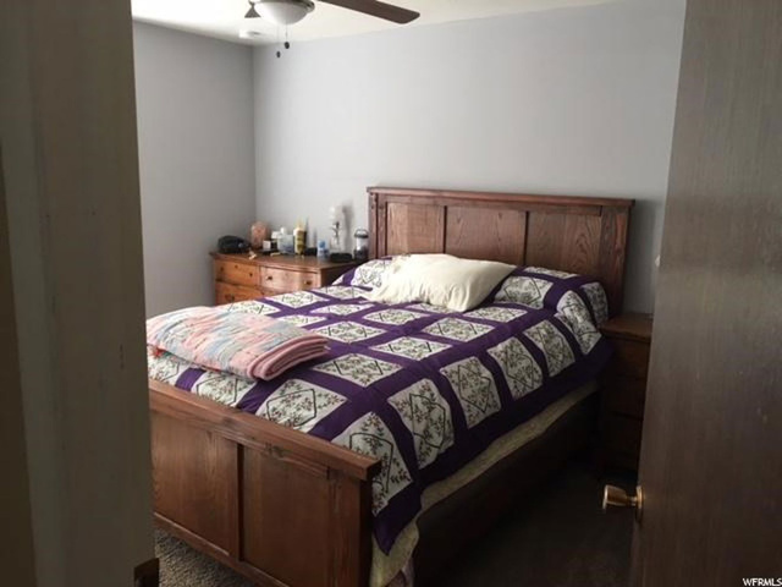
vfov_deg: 48.2
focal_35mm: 29
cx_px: 391
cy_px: 294
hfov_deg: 61.7
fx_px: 655
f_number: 2.2
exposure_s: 1/30
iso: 80
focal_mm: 4.15
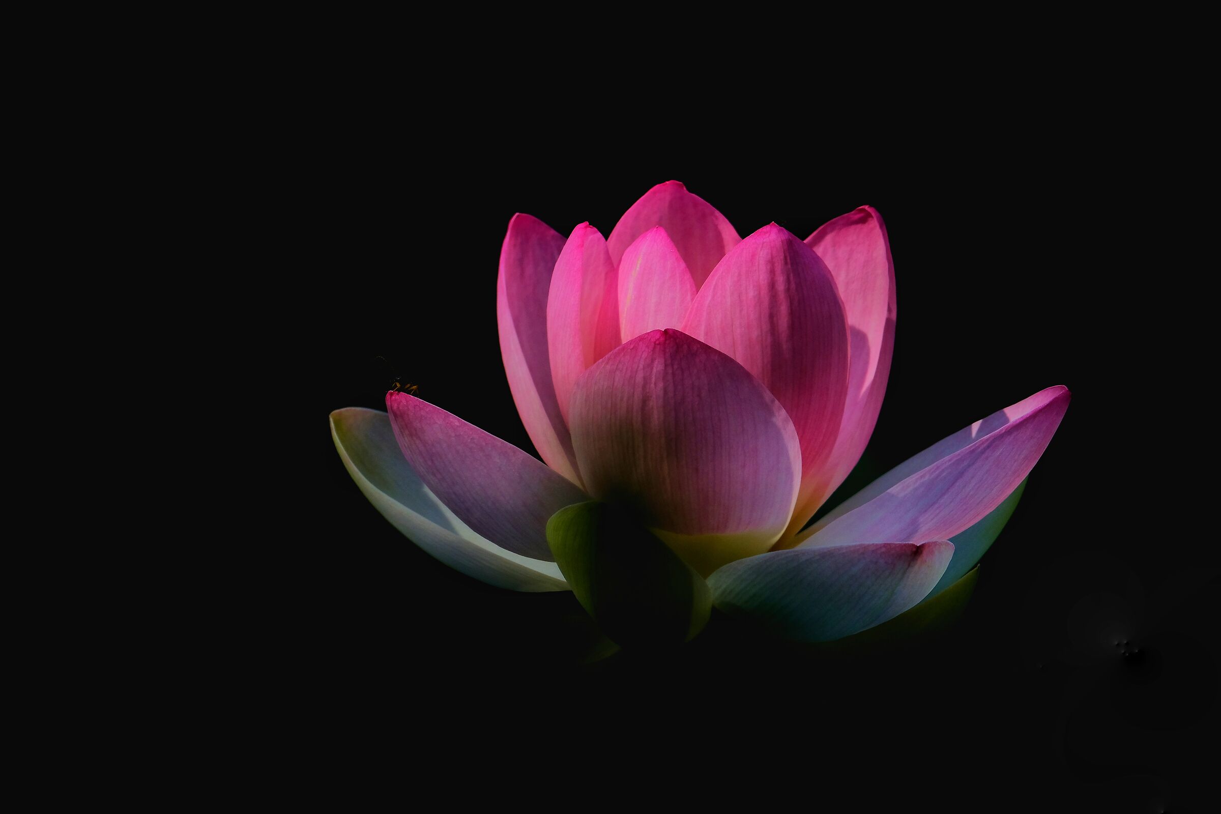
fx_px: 25436
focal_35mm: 750
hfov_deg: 2.7
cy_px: 407
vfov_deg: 1.8
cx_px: 610
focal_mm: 500
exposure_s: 1/640
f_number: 7.1
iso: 800
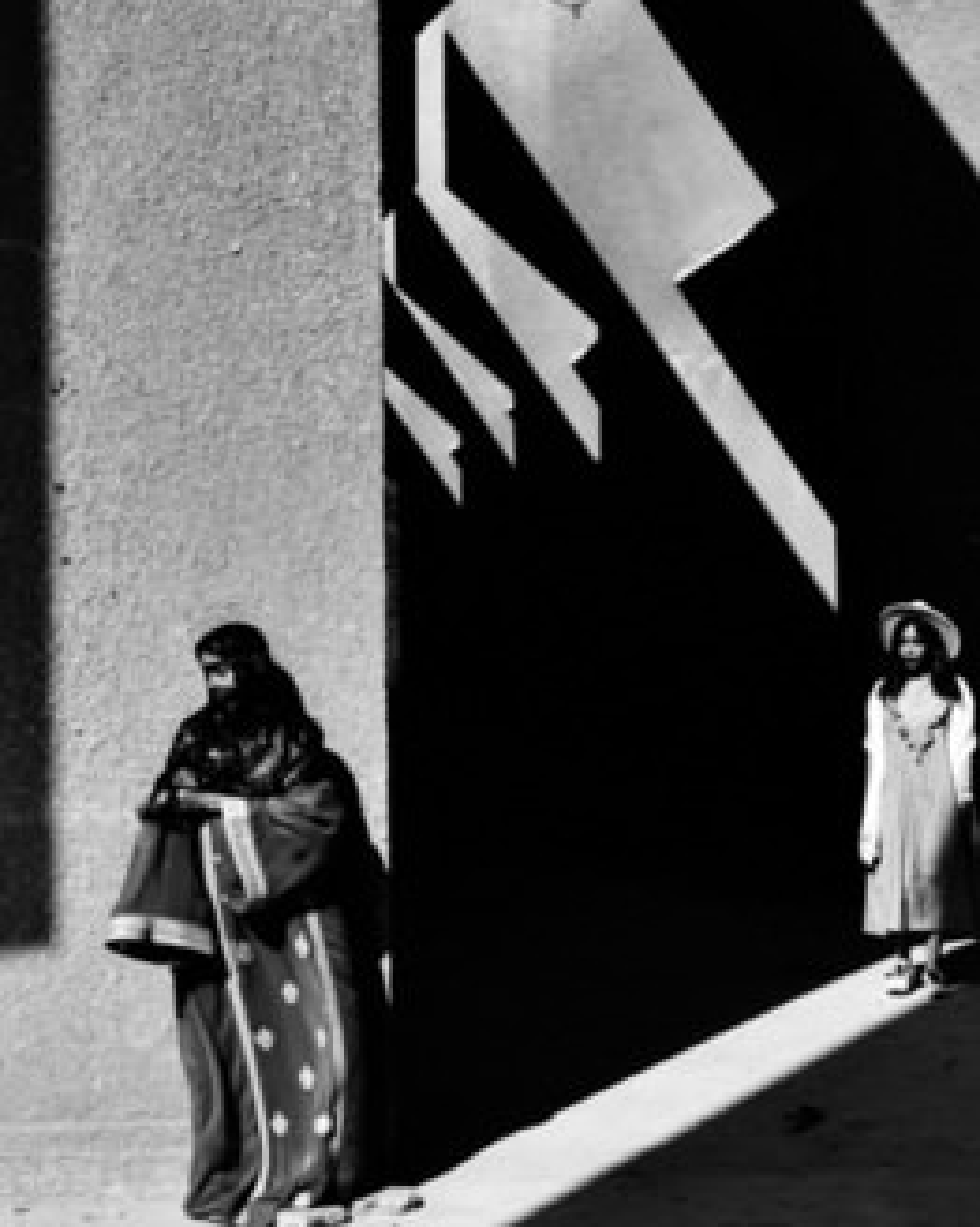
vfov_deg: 31.4
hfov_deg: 25.0
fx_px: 2177
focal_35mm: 60
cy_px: 716
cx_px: 223
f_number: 9
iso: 200
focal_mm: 35
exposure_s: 1/400
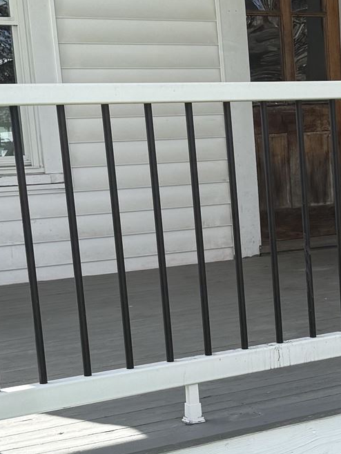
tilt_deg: -9.9
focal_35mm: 84
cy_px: 318
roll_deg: +2.1
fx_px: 1103
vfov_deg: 23.1
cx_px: 379
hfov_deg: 17.0
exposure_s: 1/1437
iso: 80
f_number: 1.78
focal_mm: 6.76
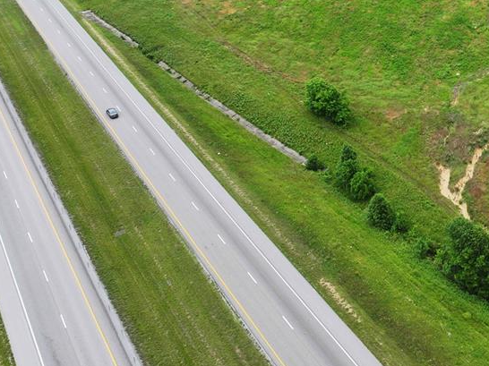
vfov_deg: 31.5
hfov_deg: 39.5
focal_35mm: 45
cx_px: 425
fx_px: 635
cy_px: 84
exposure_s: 1/1000
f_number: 2.8
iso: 120
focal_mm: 12.29
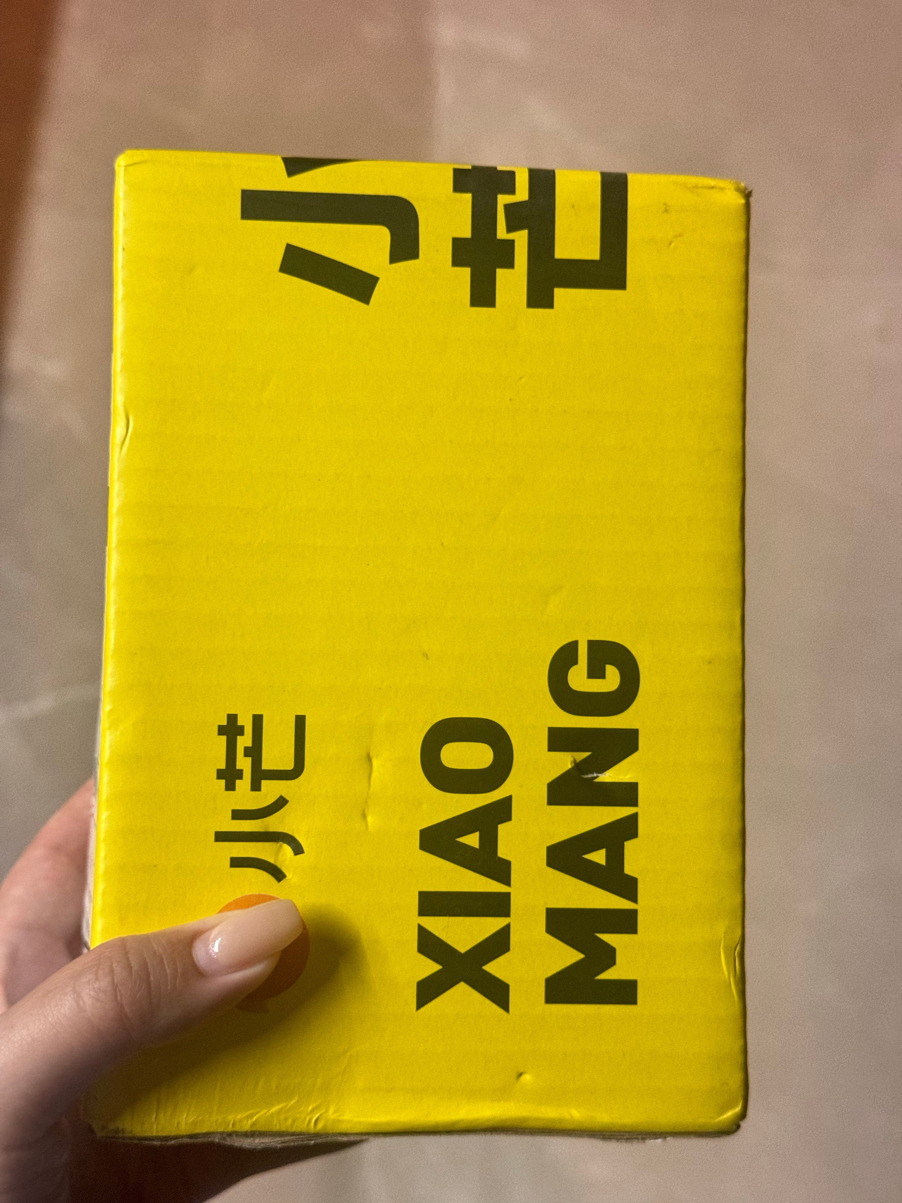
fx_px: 1668
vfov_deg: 39.7
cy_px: 602
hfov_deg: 30.3
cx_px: 451
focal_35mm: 48
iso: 250
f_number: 1.78
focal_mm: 6.76
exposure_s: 1/57
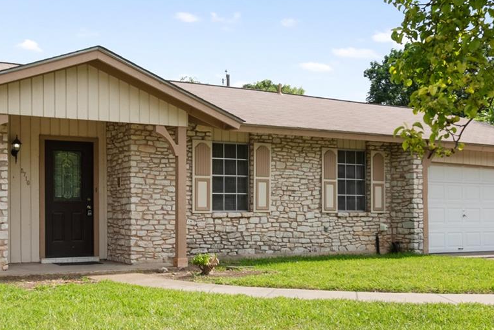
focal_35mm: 51
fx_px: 700
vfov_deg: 26.4
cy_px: 206
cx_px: 174
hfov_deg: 38.5
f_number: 8
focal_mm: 19
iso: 400
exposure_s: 1/400
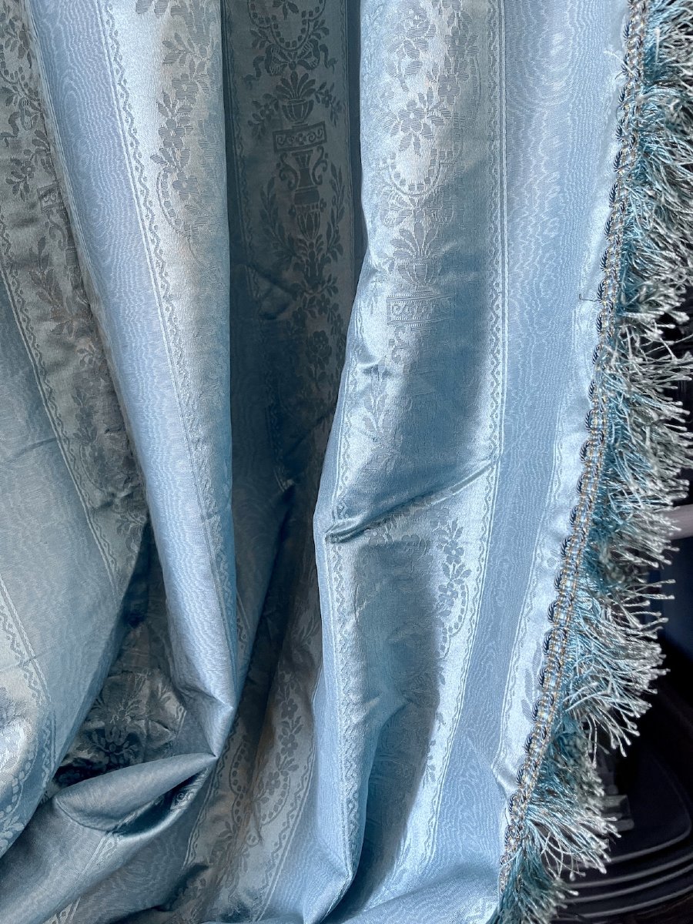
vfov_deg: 69.4
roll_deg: +9.3
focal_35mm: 25
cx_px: 346
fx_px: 667
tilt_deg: -11.9
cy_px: 462
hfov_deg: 54.9
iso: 200
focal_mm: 5.1
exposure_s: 1/60
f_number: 1.6
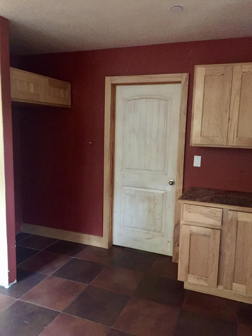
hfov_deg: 48.2
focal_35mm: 29
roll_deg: -2.0
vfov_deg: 61.7
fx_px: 281
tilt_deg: -7.1
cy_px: 168
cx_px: 126
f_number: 2.2
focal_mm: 4.15
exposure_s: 1/15
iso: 400
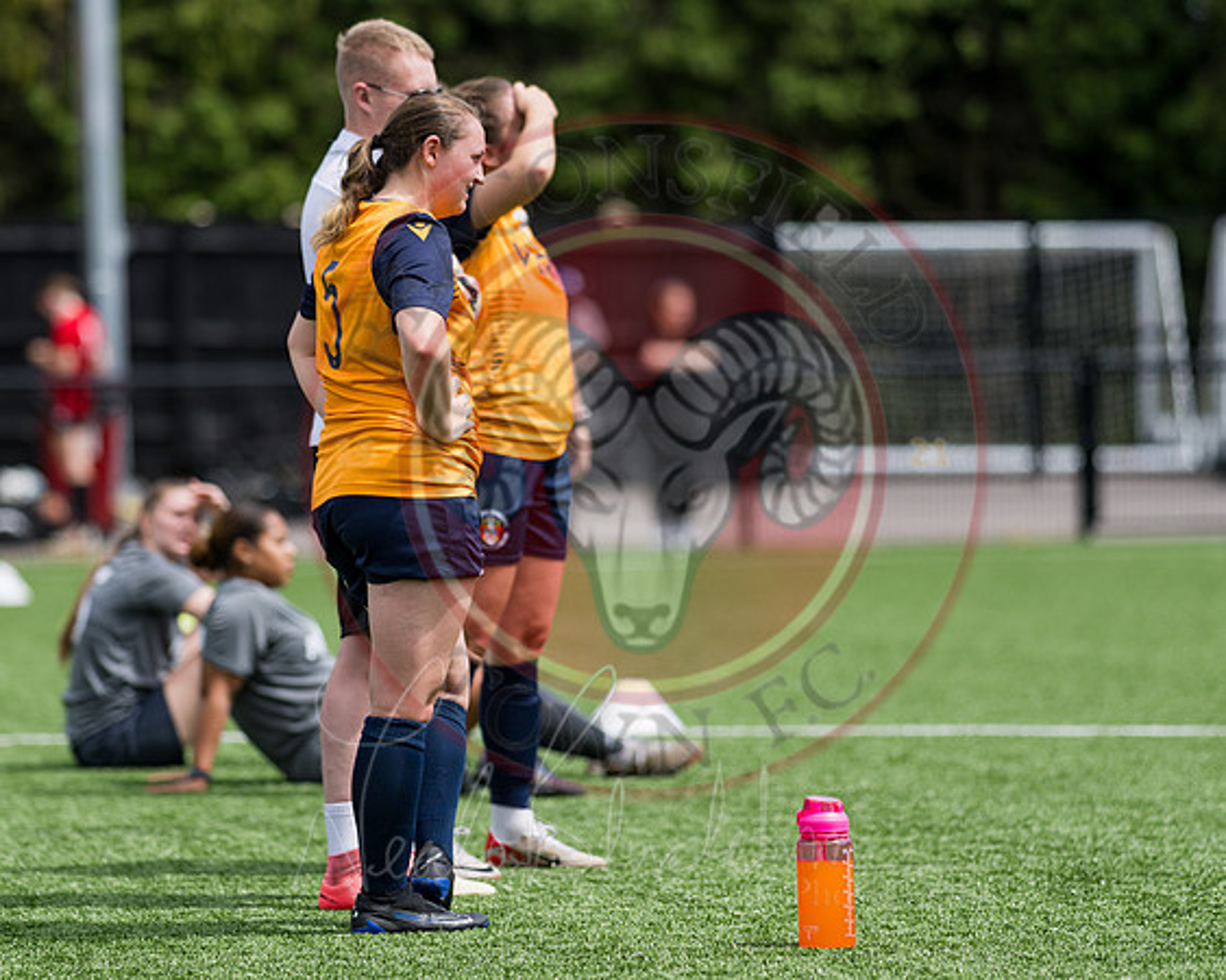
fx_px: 8364
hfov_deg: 8.4
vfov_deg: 6.7
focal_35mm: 231
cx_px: 563
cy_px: 489
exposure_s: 1/4000
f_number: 1.8
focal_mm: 135
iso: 80
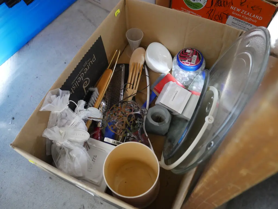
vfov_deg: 46.8
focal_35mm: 30
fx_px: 241
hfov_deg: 59.9
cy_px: 104
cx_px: 139
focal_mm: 15
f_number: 3.6
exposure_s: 1/30
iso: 3200
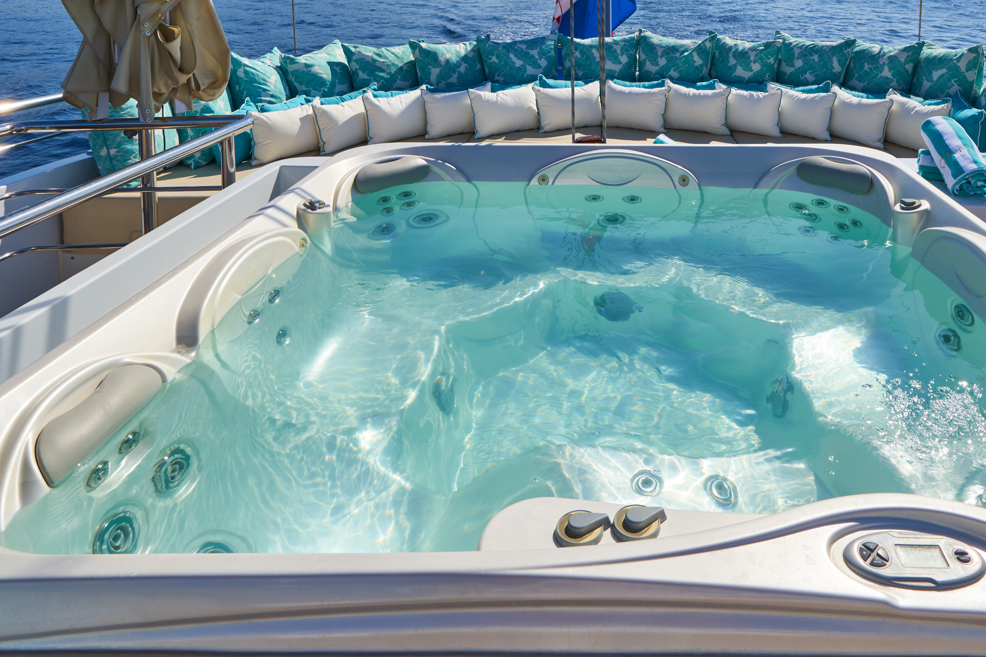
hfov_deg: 70.4
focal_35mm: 25
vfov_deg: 47.6
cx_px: 616
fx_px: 685
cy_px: 103
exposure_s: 1/400
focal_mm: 13
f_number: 10
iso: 100
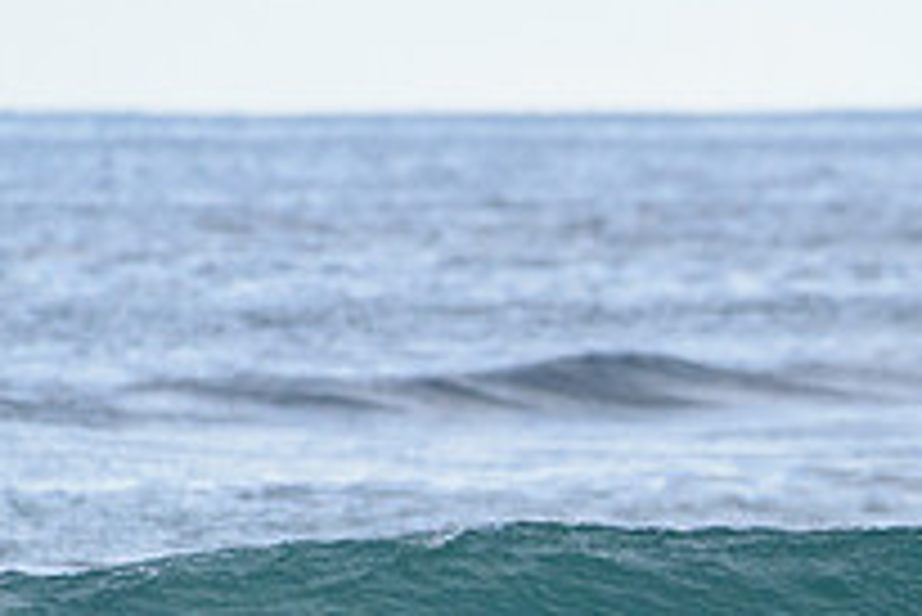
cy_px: 807
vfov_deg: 0.8
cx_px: 1373
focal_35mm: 1737
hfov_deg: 1.2
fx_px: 44516
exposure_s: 1/2000
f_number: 5.6
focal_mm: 500
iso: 1000
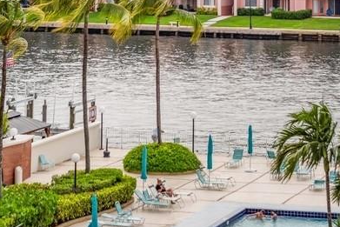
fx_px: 1663
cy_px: -2
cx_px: 229
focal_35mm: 176
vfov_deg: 7.8
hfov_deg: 11.7
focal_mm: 86
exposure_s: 1/1250
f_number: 8
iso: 250
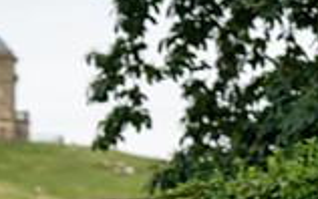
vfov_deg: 4.2
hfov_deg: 6.7
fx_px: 2723
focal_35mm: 314
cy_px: 347
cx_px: 28
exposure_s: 1/800
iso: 1000
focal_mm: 84
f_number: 2.8
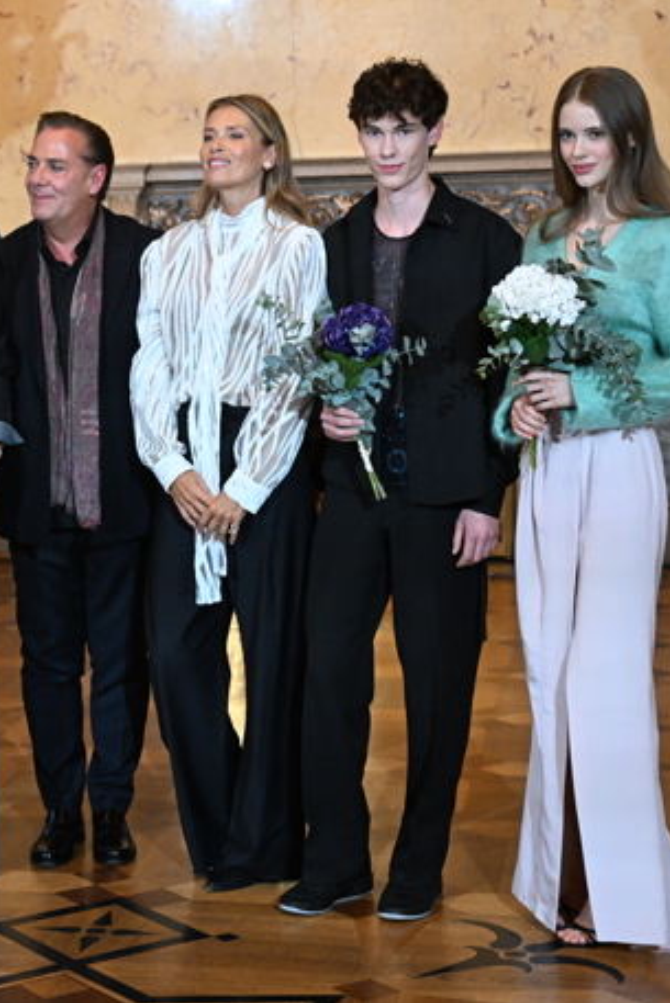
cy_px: 503
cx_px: 40
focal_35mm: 80
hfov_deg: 16.8
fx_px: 2231
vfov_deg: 25.4
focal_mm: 53
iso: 6400
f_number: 4
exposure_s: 1/320
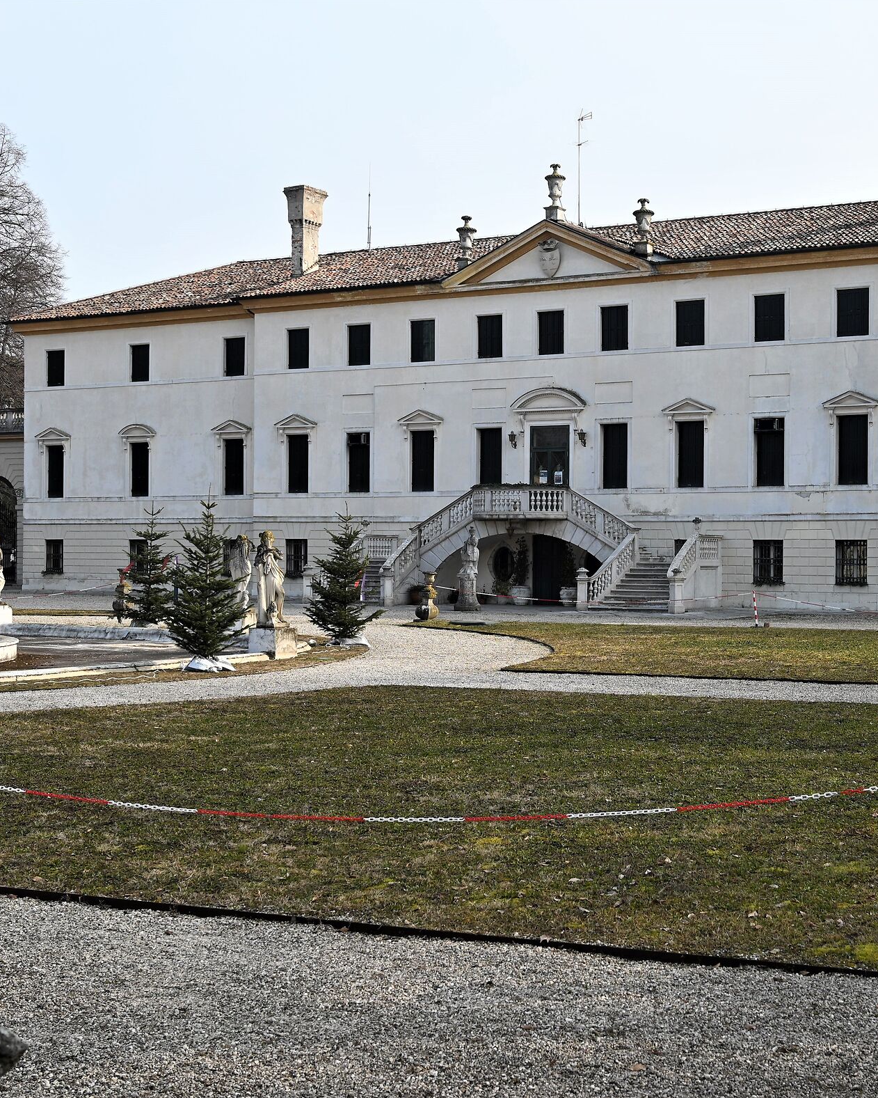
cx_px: 607
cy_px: 556
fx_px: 1624
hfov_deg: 30.0
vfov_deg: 37.3
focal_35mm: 50
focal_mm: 35
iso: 100
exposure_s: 1/200
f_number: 7.1
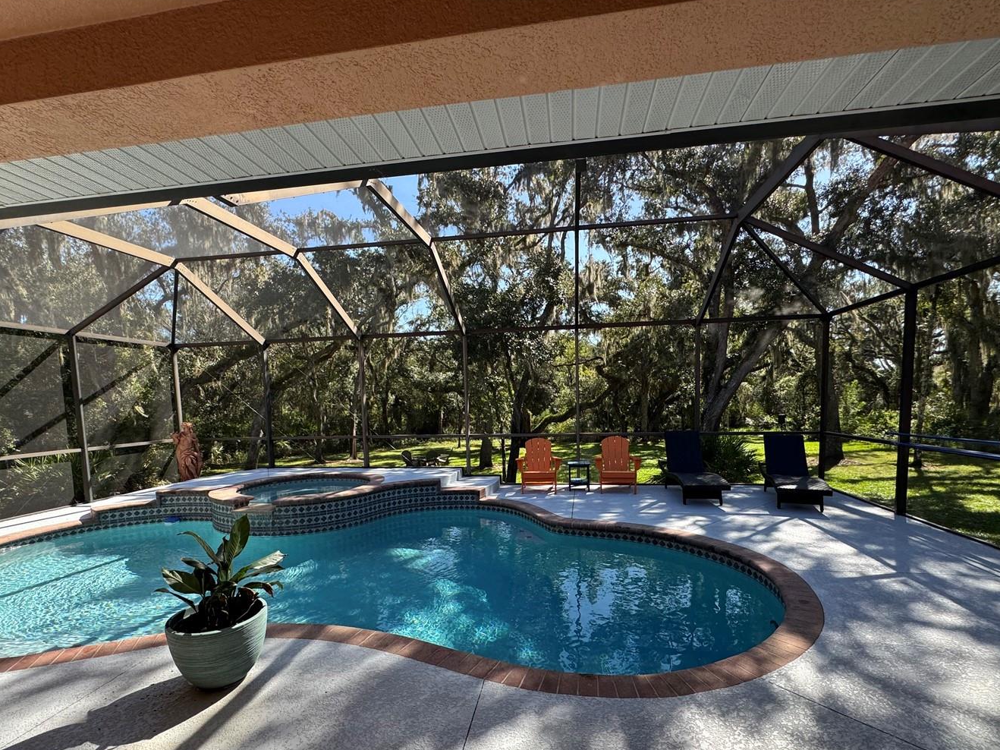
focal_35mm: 17
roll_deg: +1.1
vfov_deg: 74.0
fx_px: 491
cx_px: 496
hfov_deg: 91.0
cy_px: 445
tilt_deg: -5.9
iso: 40
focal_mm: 2.22
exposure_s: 1/229
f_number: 2.2
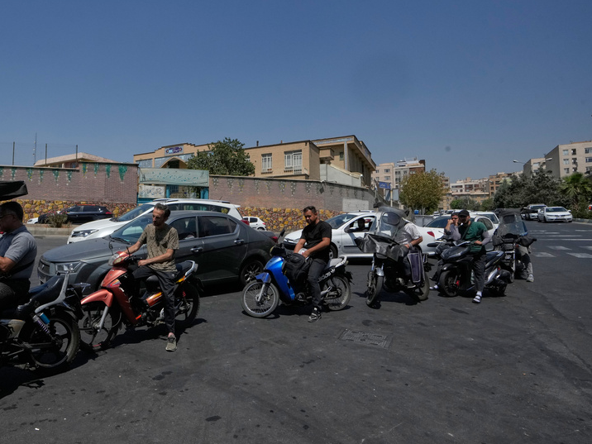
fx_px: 376
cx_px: 171
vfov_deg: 61.1
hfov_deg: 72.7
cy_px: 221
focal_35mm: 22
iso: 1000
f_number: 14
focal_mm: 16
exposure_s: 1/1600
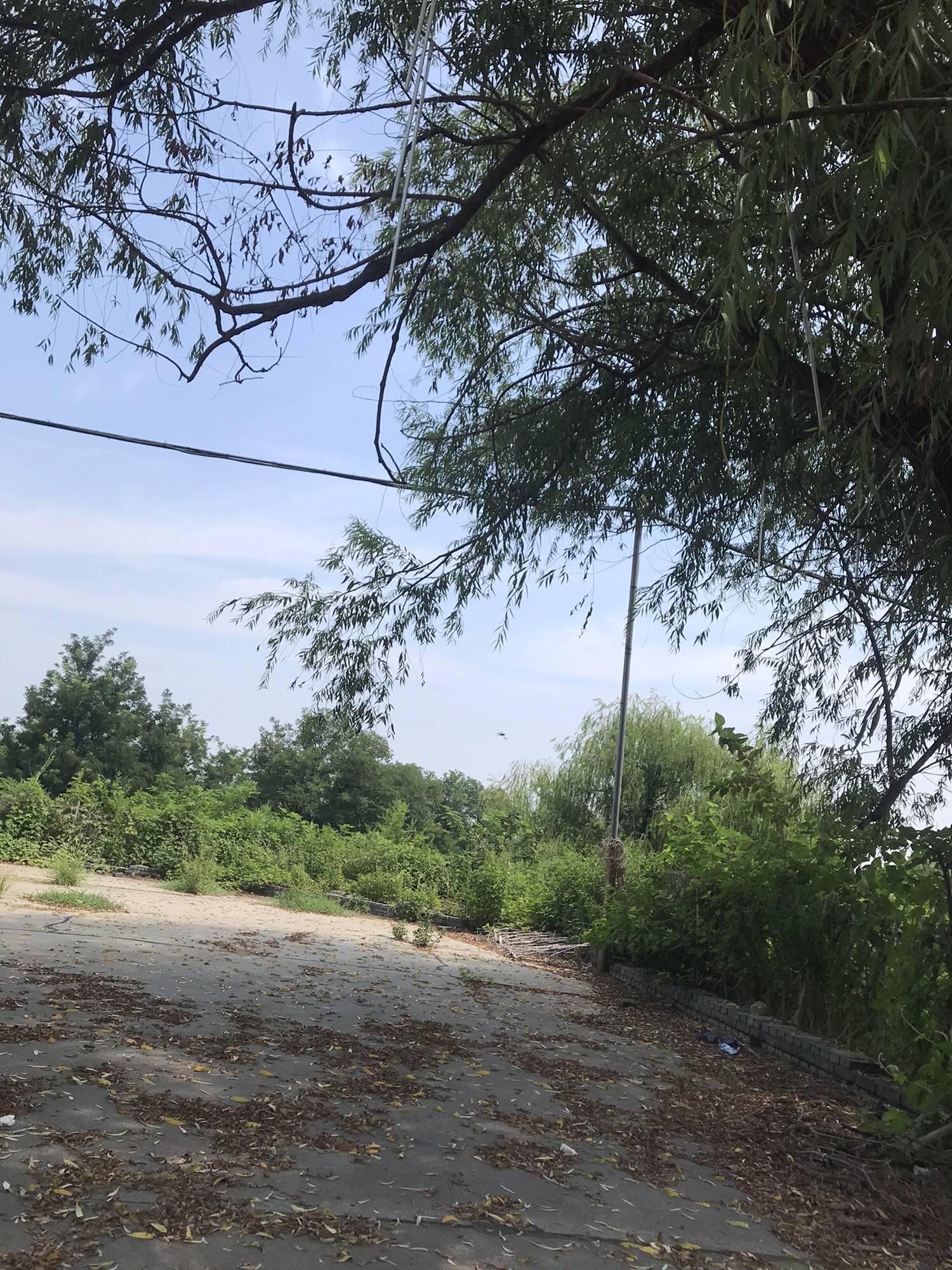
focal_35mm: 28
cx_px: 476
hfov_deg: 49.7
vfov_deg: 63.4
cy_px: 635
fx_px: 1027
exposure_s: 1/1953
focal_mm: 3.99
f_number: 1.8
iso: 20
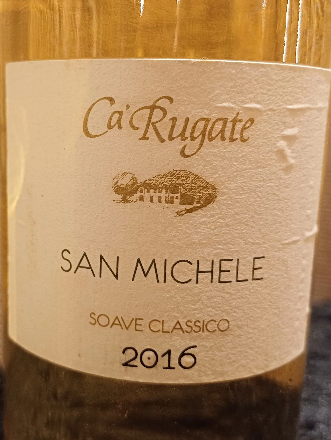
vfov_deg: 69.4
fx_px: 319
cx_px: 166
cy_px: 220
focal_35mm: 25
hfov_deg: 54.9
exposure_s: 1/25
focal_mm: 4.65
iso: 500
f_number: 1.8
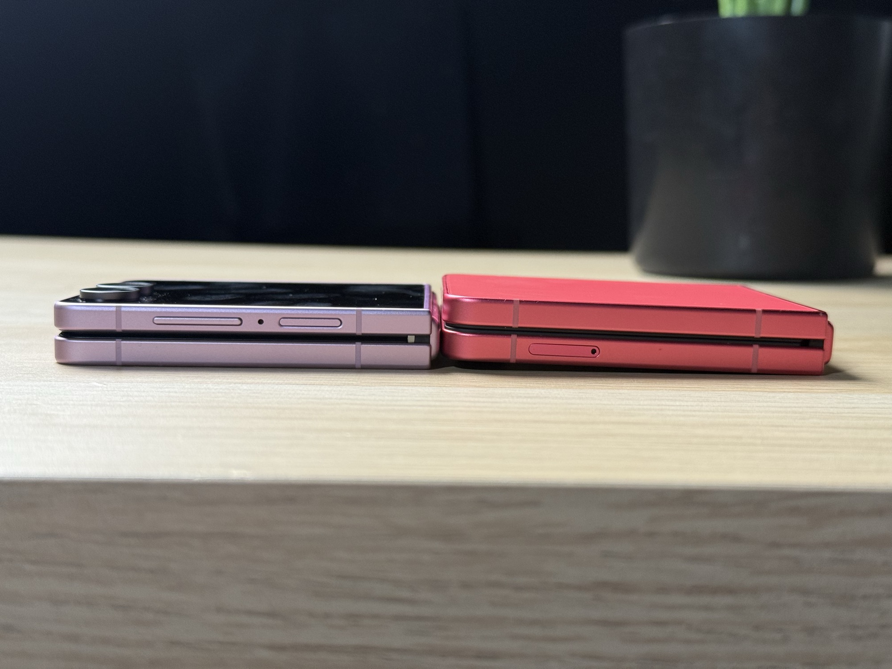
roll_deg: -0.9
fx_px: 1237
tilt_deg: -6.9
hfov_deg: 39.7
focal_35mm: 48
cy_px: 334
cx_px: 446
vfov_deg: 30.3
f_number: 1.78
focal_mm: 6.76
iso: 100
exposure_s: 1/63
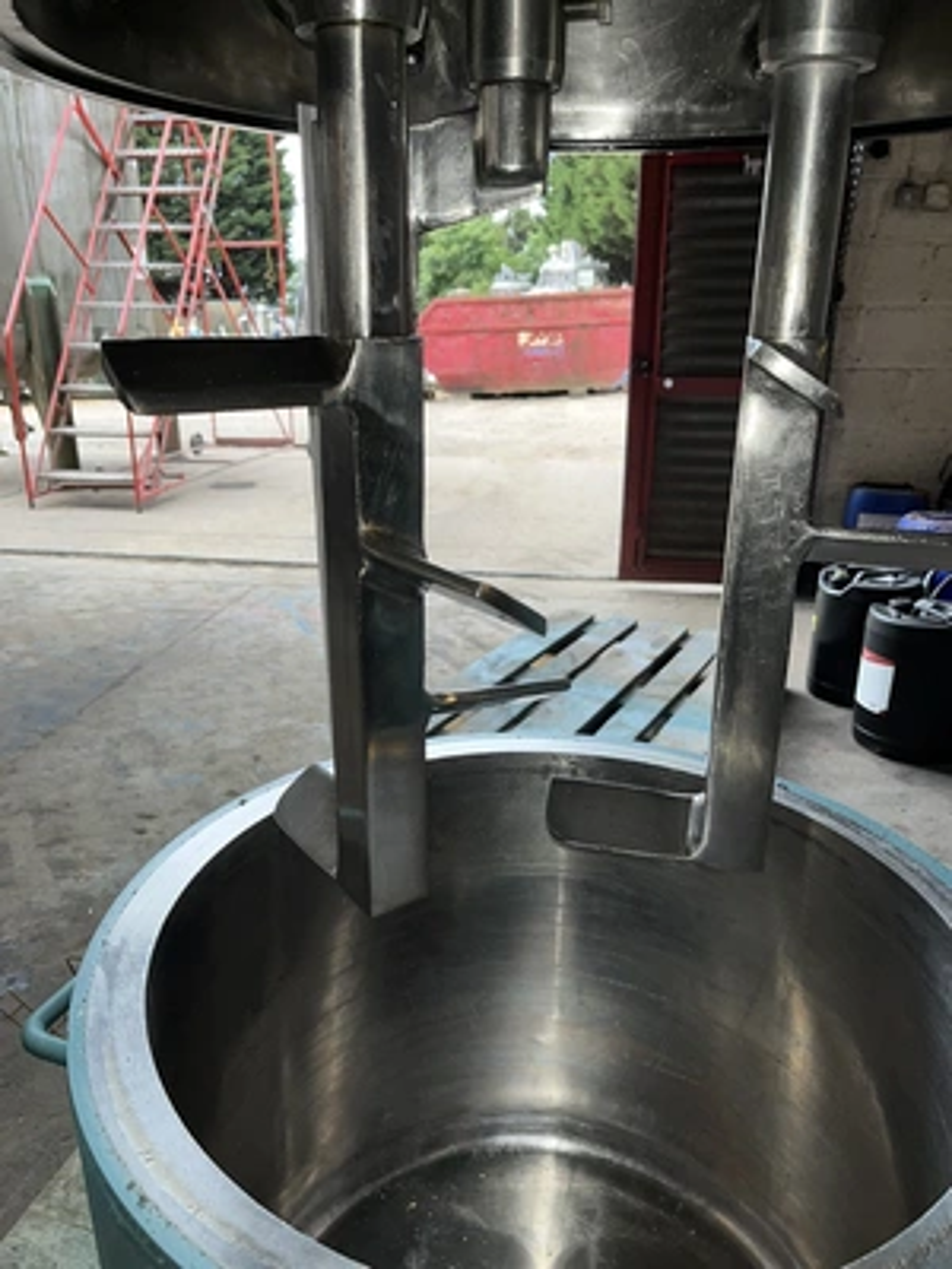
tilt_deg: -19.8
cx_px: 476
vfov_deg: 67.3
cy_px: 634
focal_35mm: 26
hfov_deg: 53.1
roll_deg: +0.0
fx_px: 953
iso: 32
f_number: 1.6
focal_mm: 5.1
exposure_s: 1/249
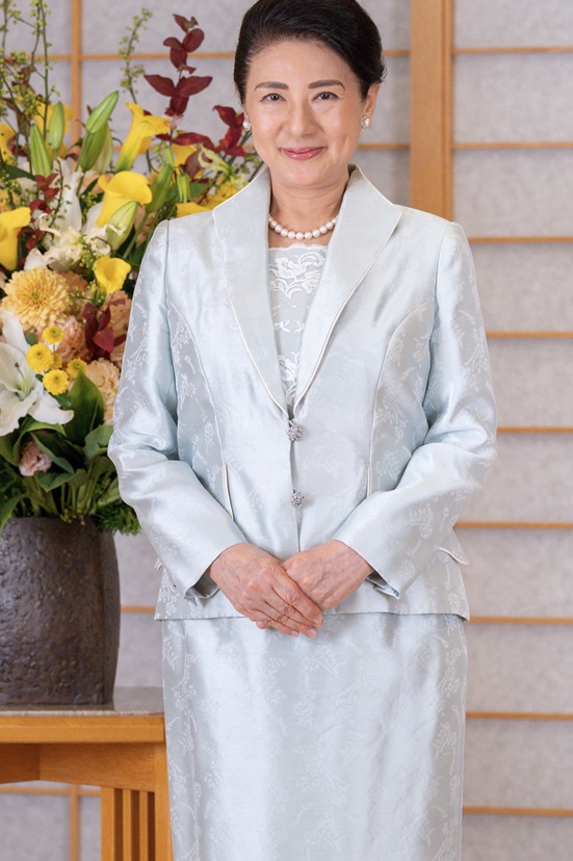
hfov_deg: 7.6
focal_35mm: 180
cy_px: 395
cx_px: 289
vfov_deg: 11.4
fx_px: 4303
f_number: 5.6
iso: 3200
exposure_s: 1/160
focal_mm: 149
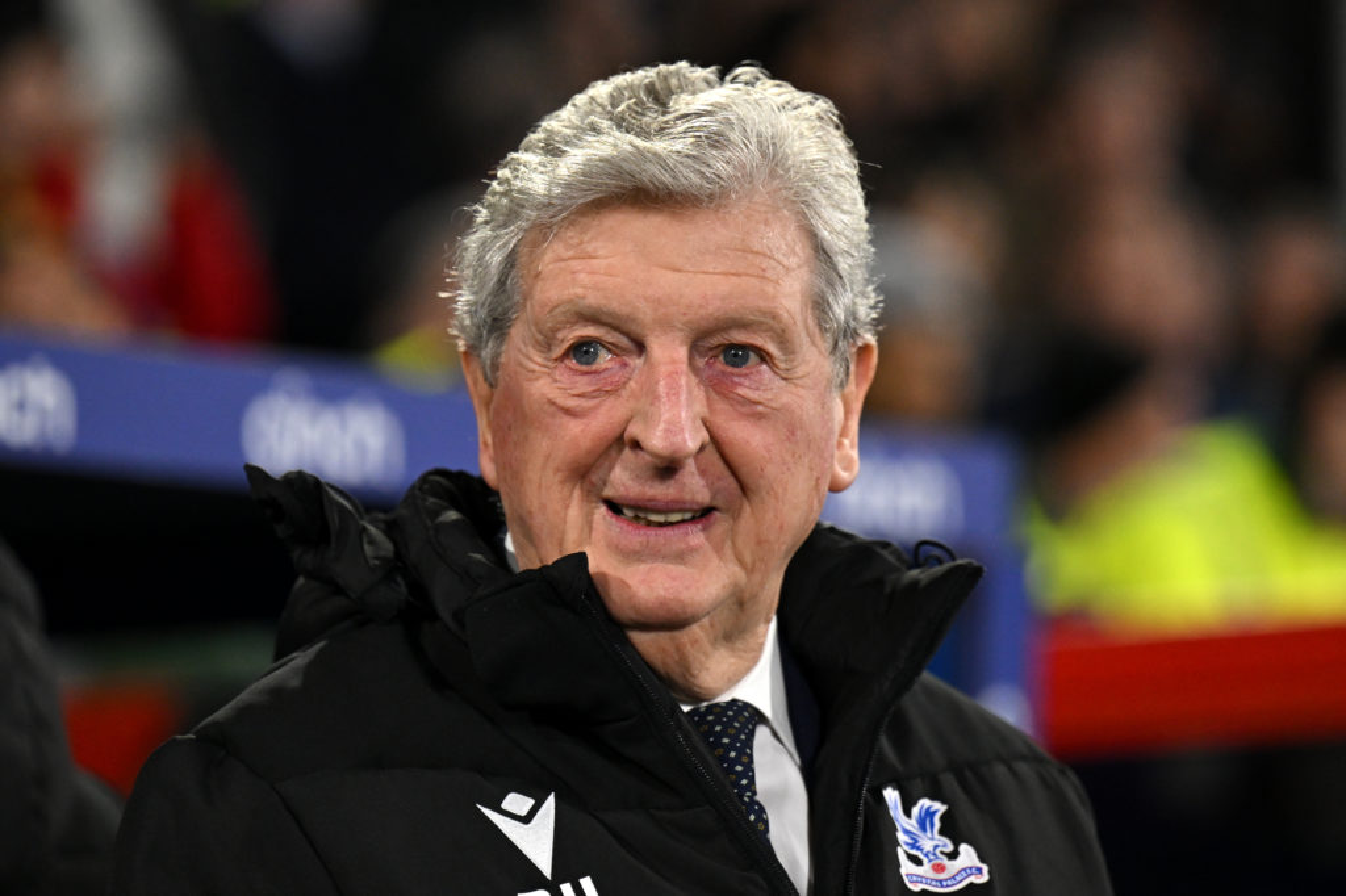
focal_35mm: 240
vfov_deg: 5.7
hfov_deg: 8.6
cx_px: 673
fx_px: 8970
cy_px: 448
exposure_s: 1/1250
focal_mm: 160
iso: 2000
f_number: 2.8
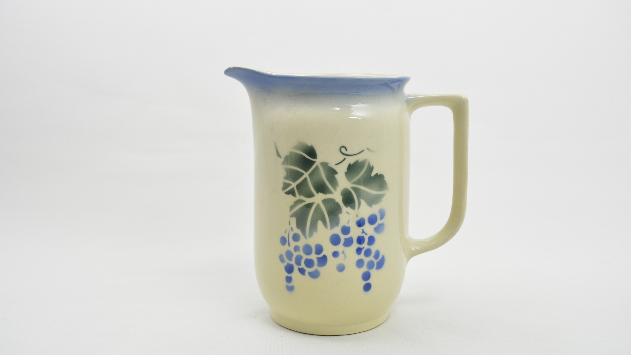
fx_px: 611
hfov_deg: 54.6
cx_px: 319
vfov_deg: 32.4
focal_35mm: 37
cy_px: 193
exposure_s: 1/4
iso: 400
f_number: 6.7
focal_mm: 23
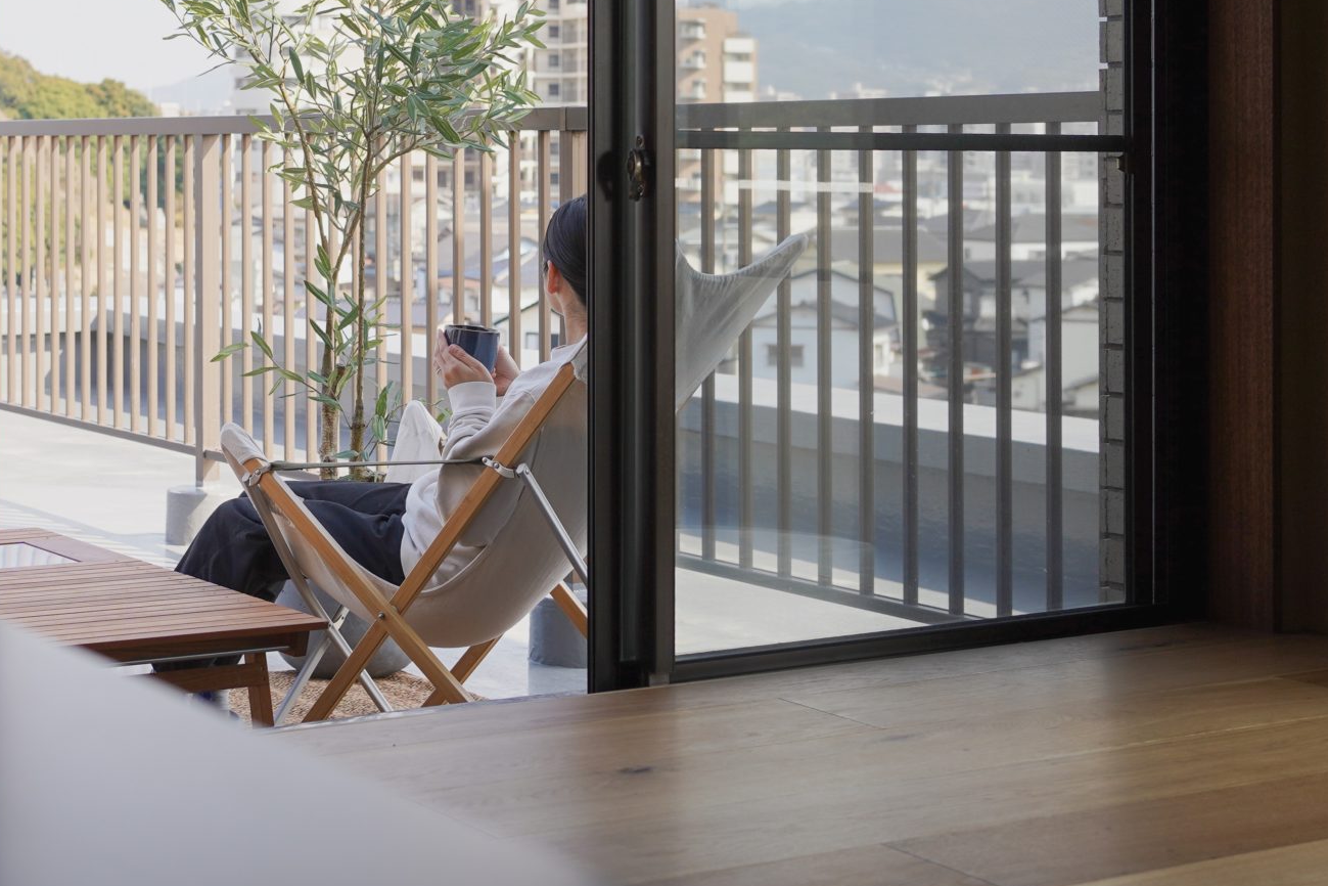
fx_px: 2545
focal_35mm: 69
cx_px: 416
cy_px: 105
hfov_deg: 29.0
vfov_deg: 19.4
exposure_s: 1/320
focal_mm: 35
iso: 100
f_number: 4.5
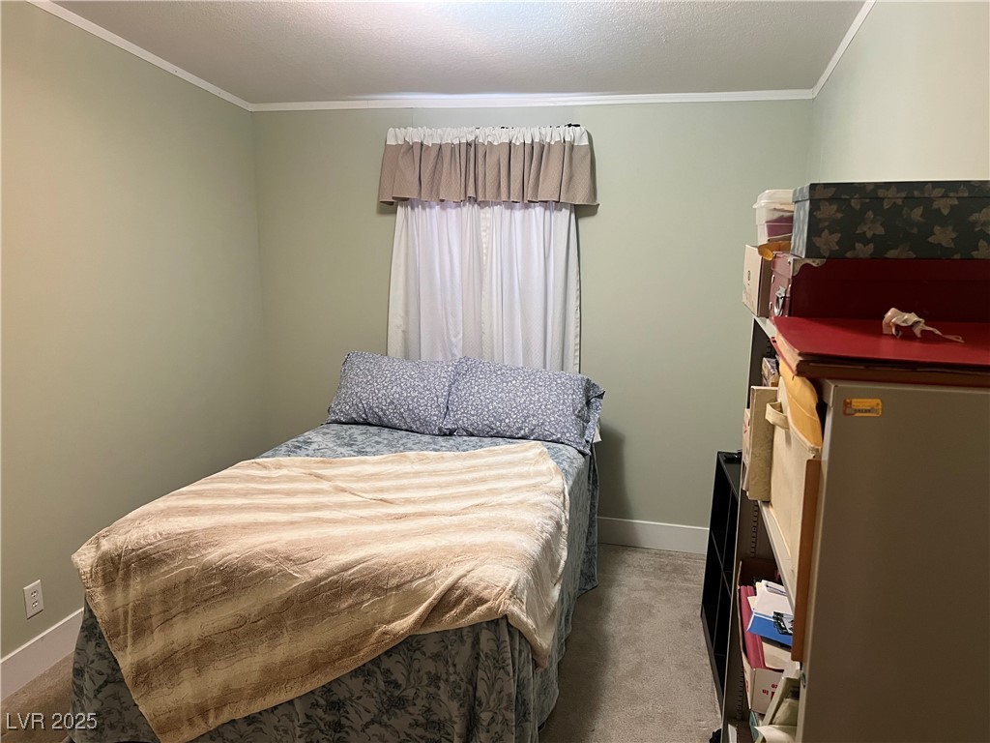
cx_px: 495
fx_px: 744
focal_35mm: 26
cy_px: 372
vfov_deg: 53.1
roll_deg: -0.9
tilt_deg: -10.2
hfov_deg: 67.3
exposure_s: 1/60
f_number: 1.5
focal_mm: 5.7
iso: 250
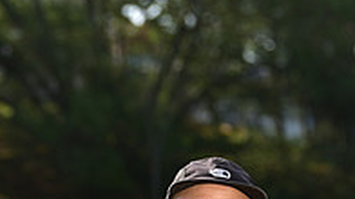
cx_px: 247
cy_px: 458
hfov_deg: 6.2
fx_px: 3274
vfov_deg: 3.4
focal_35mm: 348
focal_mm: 112
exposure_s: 1/250
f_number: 5
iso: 80
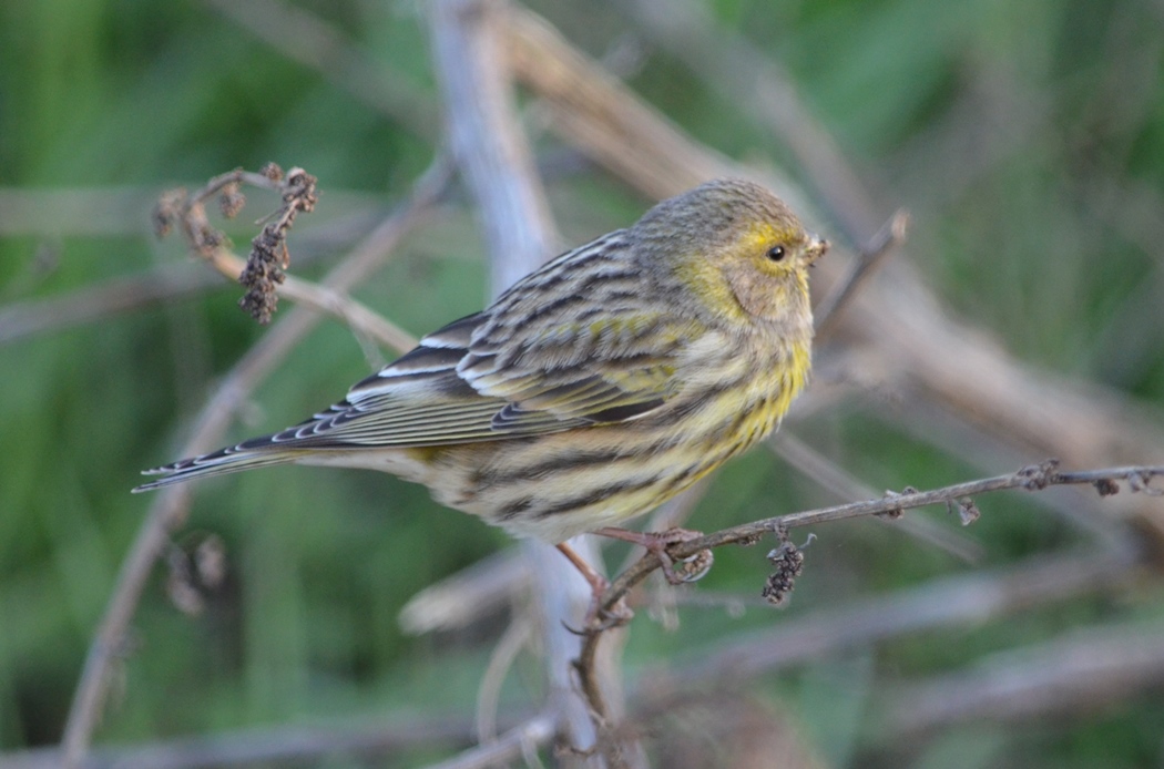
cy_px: 384
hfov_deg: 4.6
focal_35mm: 450
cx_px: 582
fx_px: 14511
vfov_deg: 3.0
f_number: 5.6
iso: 1600
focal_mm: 300
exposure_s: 1/350
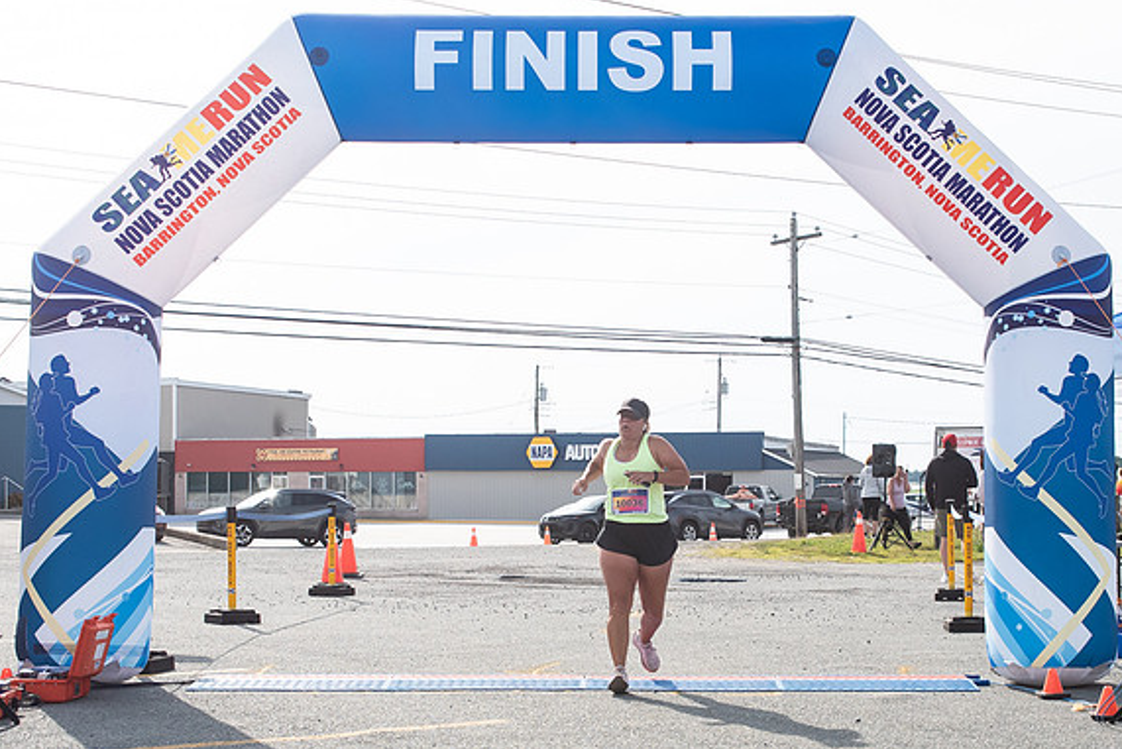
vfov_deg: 23.3
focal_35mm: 58
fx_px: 1808
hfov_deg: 34.4
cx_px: 624
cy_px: 476
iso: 800
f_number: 4
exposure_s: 1/3200
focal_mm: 31
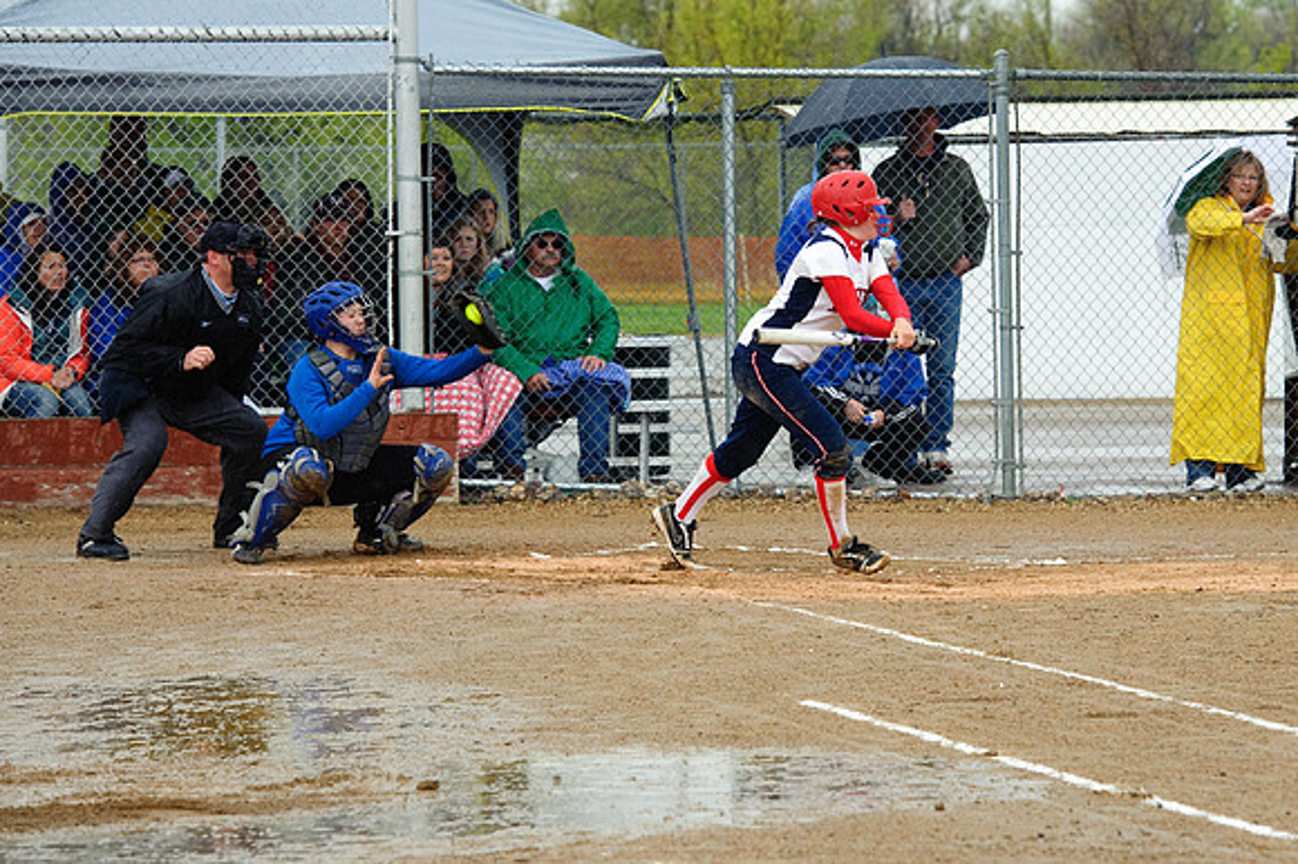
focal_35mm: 150
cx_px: 649
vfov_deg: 9.1
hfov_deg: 13.7
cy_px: 432
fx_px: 5405
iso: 400
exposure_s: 1/750
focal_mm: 150
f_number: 5.6
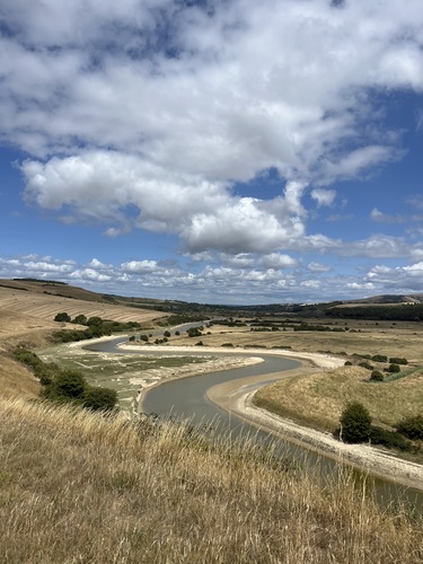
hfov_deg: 53.1
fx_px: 424
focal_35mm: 26
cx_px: 212
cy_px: 282
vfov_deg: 67.3
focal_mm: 5.1
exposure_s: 1/8403
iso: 50
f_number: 1.6
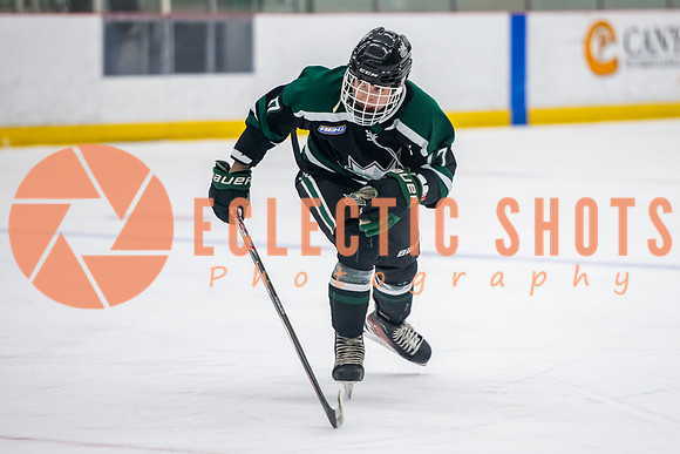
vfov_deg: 5.3
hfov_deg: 8.0
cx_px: 405
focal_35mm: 258
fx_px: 4878
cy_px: 260
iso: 3200
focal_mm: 185
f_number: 3.2
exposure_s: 1/640
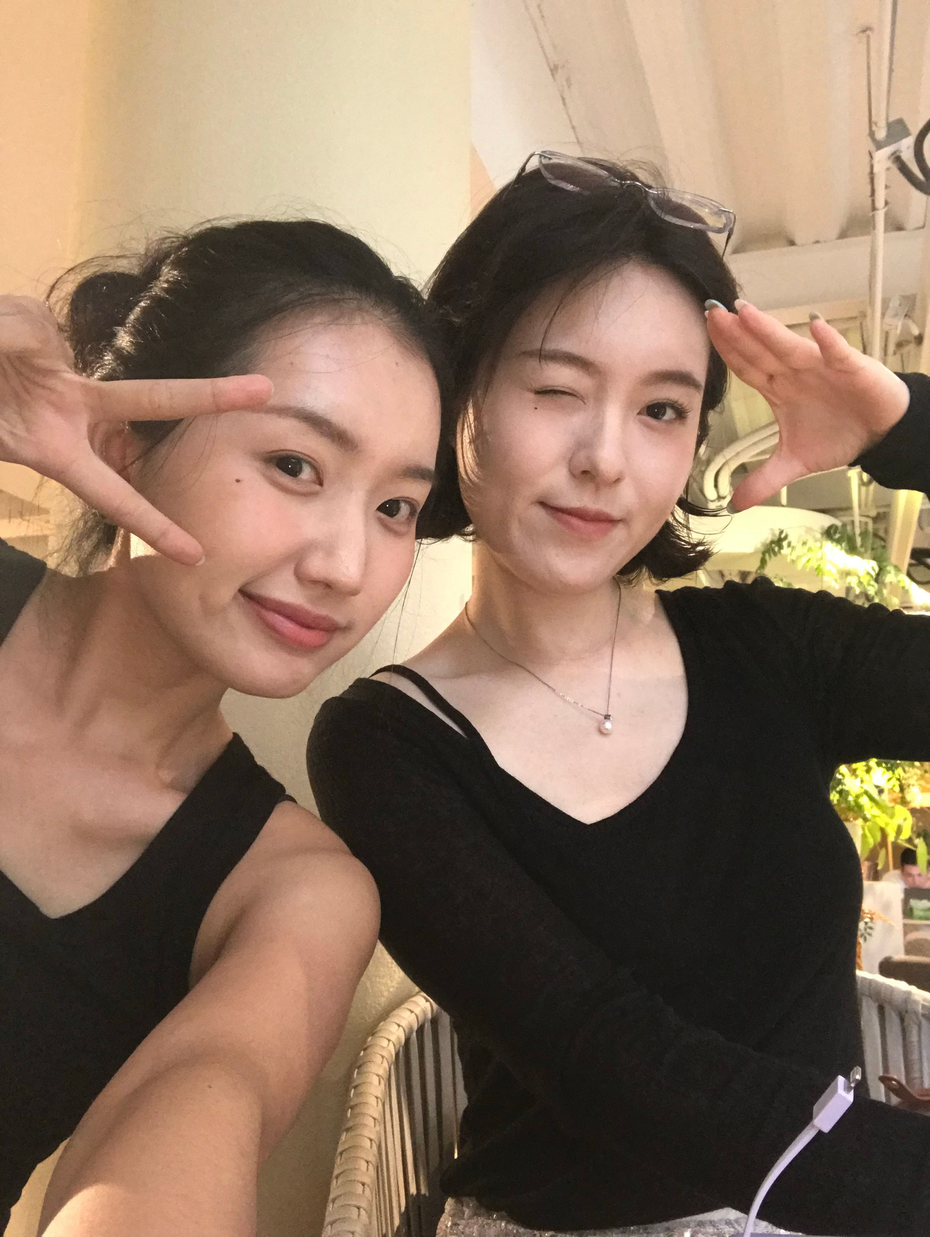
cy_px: 618
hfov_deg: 44.2
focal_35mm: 32
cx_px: 465
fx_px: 1145
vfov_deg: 56.8
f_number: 2.2
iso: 125
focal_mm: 2.87
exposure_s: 1/25
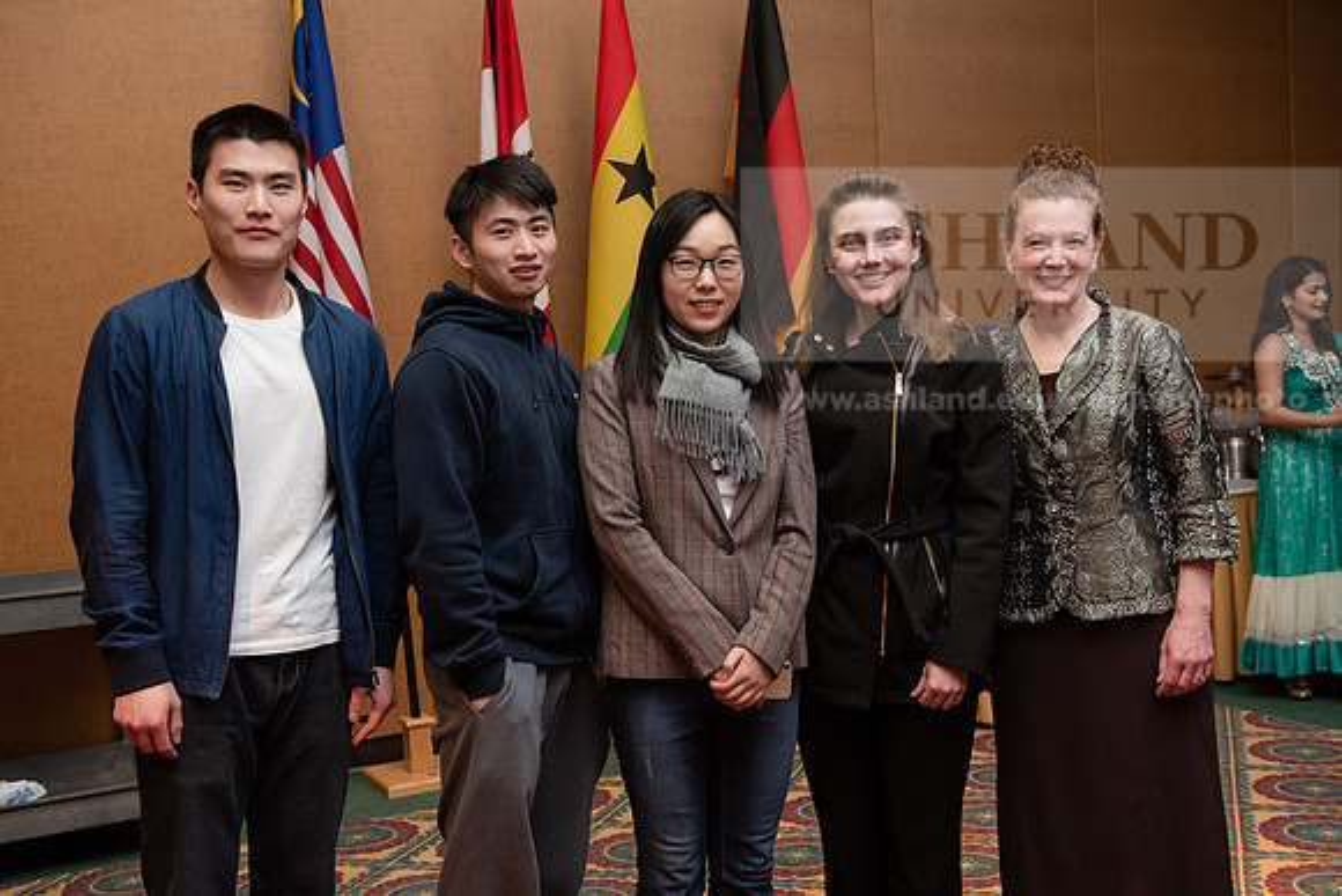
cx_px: 671
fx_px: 1641
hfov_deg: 44.5
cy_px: 448
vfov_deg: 30.5
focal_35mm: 44
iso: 1600
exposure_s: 1/200
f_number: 5.6
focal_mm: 44
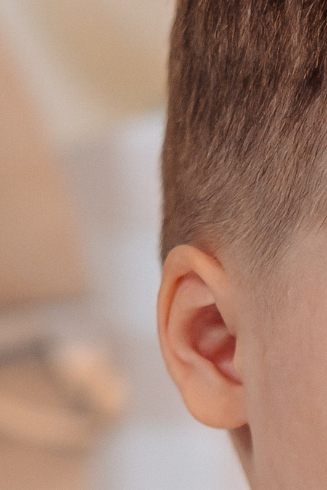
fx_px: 4730
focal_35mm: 347
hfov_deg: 3.9
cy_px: 874
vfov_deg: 5.8
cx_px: 416
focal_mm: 72
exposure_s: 1/400
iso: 250
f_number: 2.8
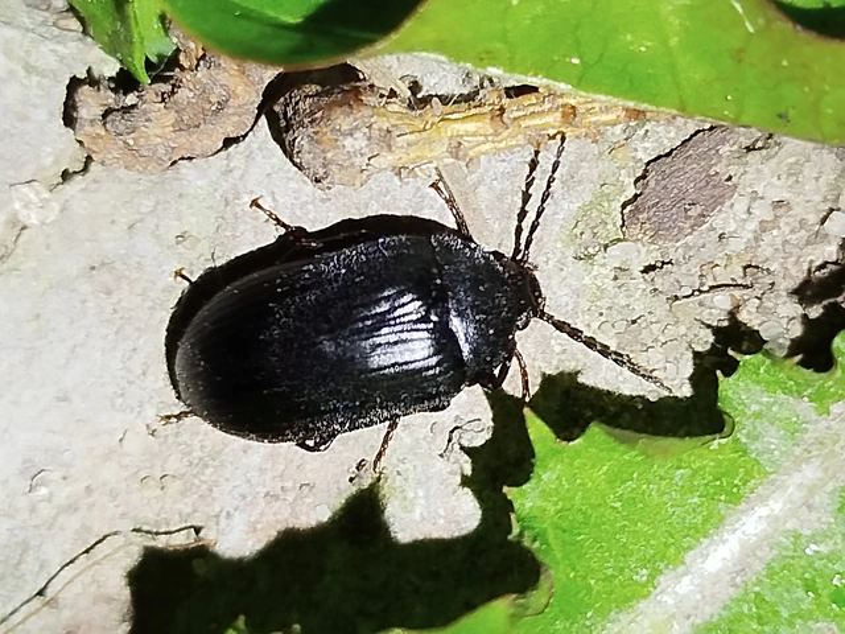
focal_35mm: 91
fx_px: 2221
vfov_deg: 16.2
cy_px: 317
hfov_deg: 21.5
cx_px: 422
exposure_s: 1/33
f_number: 1.7
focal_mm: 5.31
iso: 125
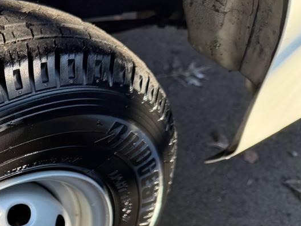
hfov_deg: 29.2
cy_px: 242
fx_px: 504
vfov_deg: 23.8
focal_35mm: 58
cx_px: -49
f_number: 1.78
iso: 100
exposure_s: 1/822
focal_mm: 6.76
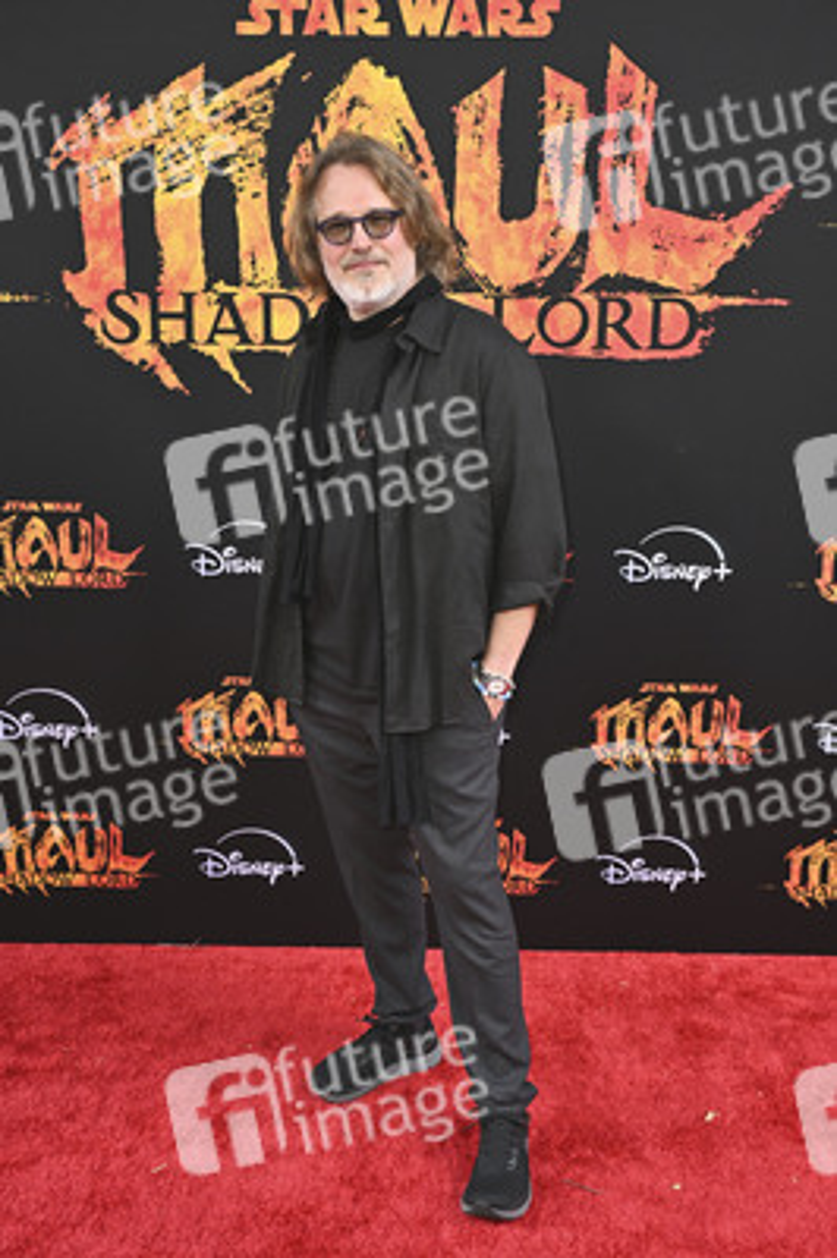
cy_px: 629
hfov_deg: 37.8
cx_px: 418
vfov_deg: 54.5
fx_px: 1223
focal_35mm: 35
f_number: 6.3
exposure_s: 1/320
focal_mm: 35
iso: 1000
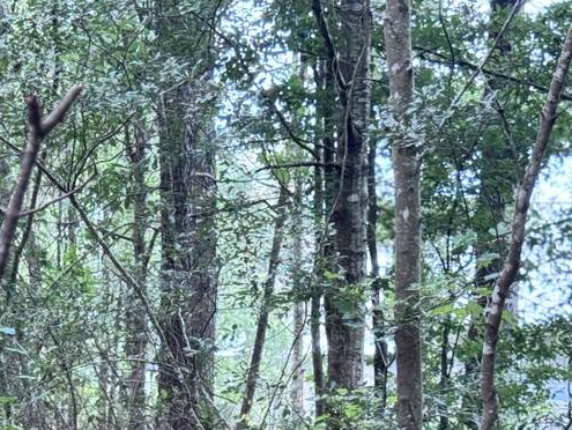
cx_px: -77
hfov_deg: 15.4
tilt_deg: -5.8
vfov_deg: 11.7
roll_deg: +0.2
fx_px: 2050
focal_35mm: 124
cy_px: 546
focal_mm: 6.76
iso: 100
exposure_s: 1/108
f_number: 1.78
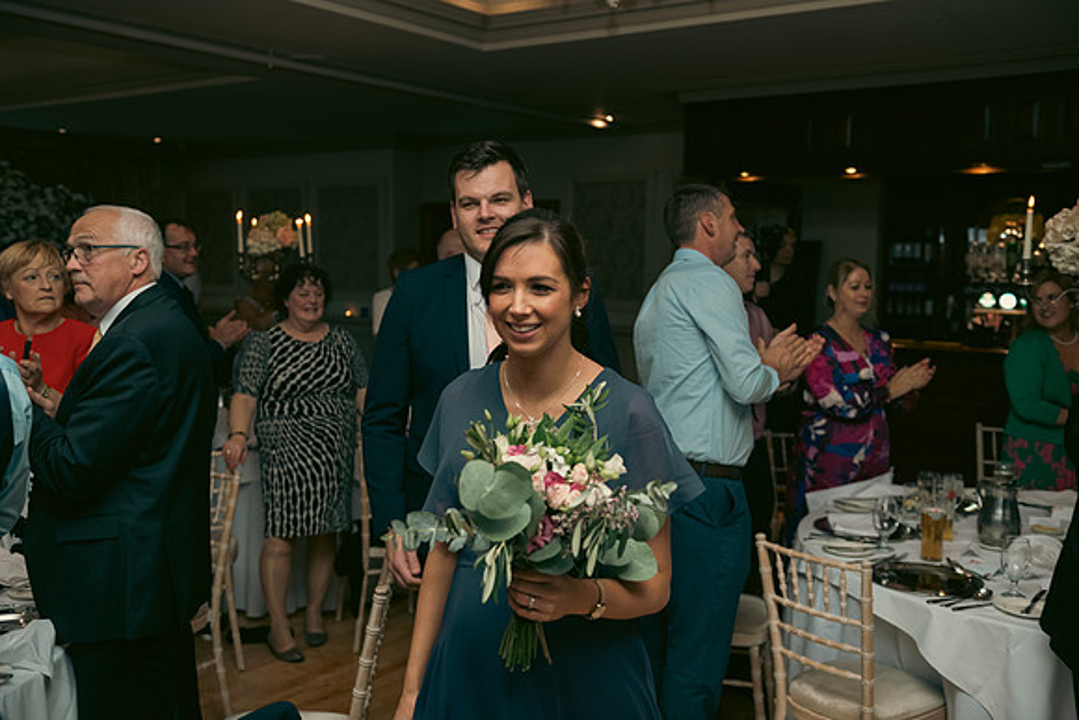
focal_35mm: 36
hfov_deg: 53.1
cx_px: 540
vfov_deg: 36.9
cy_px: 360
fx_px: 1079
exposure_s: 1/160
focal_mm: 36
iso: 800
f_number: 3.5
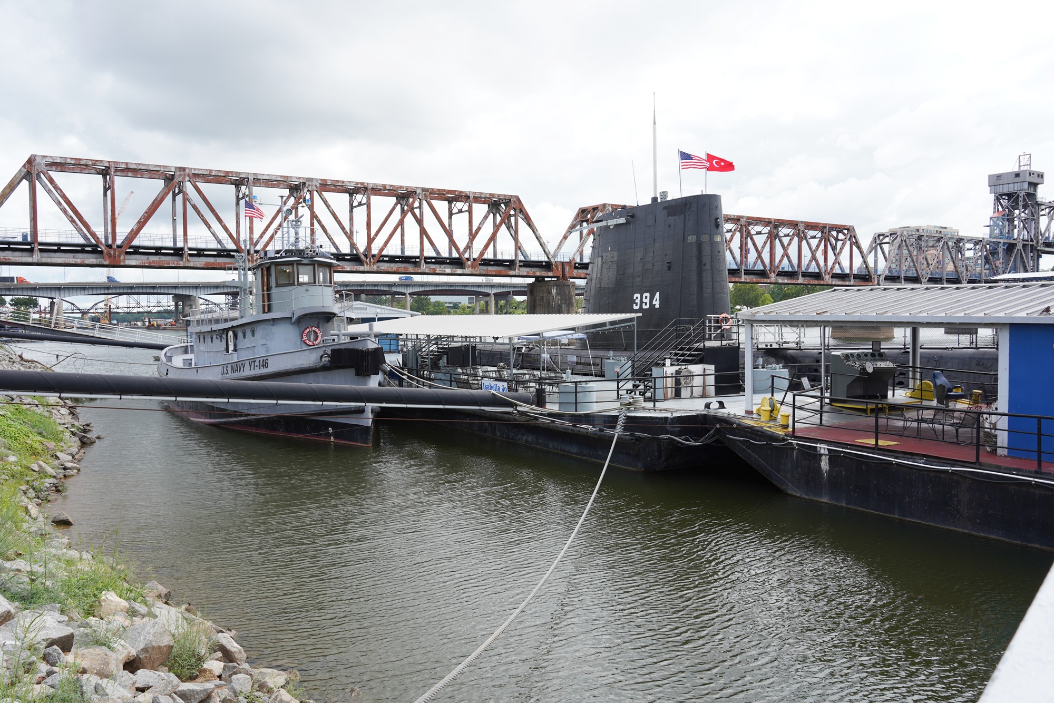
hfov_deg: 63.7
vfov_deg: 45.0
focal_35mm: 29
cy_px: 352
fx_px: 849
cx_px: 527
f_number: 10
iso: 100
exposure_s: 1/100
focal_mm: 29
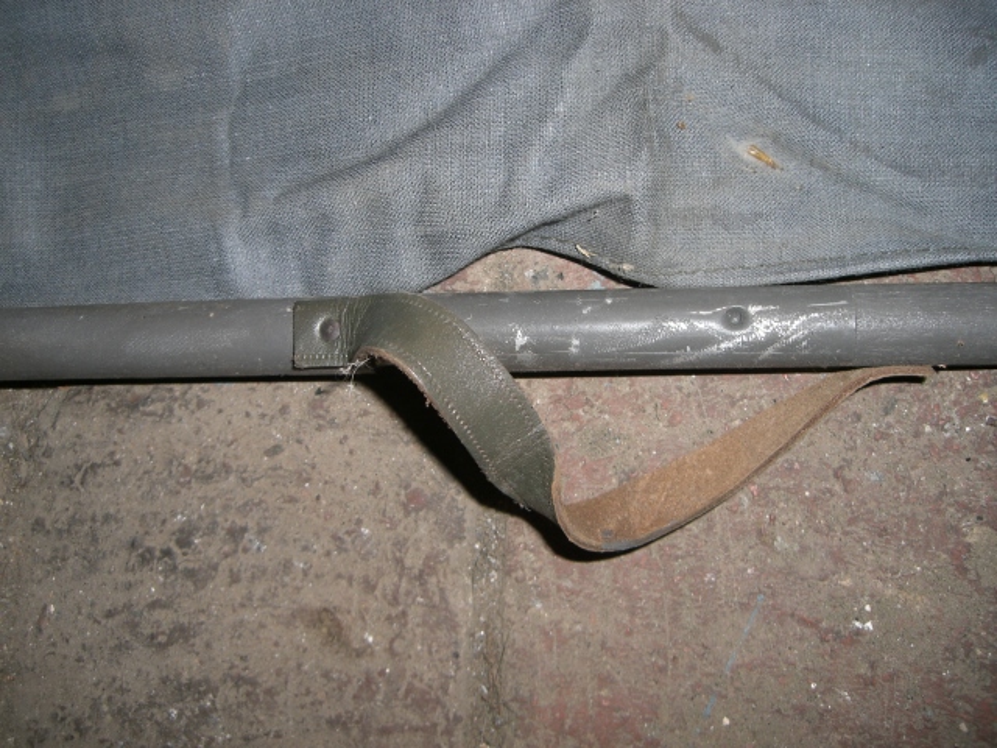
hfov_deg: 49.0
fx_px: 1094
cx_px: 498
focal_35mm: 38
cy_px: 374
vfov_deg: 37.7
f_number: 2.7
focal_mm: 6.2
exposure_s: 1/60
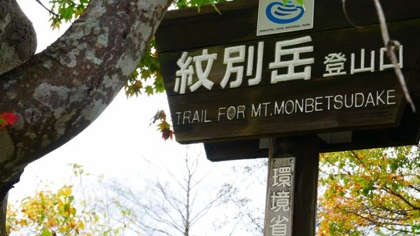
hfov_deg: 28.8
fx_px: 813
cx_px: 280
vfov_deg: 16.5
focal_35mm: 73
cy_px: 78
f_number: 6.3
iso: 200
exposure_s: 1/125
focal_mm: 24
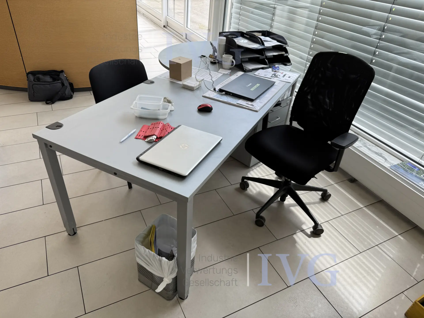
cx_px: 212
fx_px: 294
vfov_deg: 56.8
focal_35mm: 24
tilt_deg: -29.6
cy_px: 159
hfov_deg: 71.6
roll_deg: -3.7
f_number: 1.78
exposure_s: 1/204
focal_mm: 6.76
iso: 64
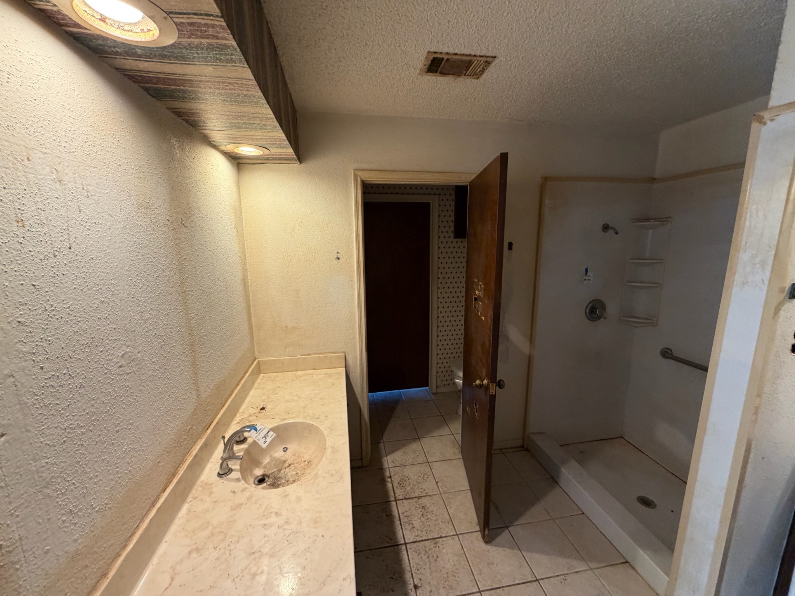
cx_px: 398
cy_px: 298
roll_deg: +0.7
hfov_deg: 102.1
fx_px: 322
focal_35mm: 14
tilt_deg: -8.8
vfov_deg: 85.7
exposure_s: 1/60
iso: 250
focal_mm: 2.22
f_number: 2.2
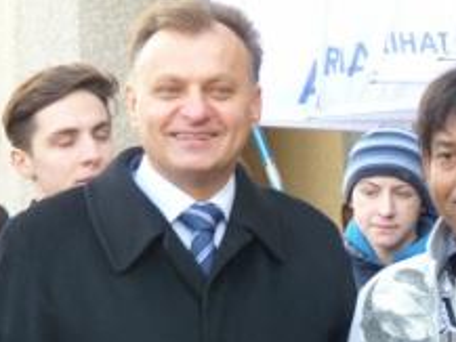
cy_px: 266
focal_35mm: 252
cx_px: 462
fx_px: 3321
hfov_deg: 7.8
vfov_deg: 5.9
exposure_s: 1/40
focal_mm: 21.6
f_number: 3.6
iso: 100
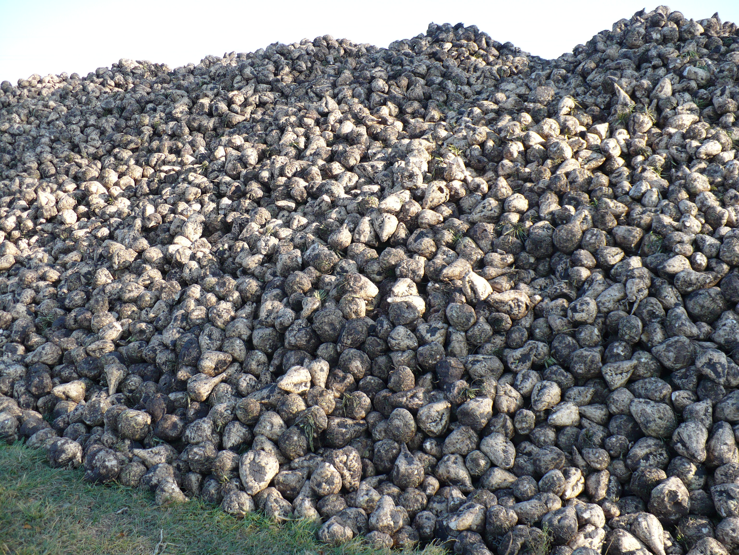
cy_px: 278
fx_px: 790
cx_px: 370
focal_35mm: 37
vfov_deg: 38.7
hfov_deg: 50.1
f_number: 2.8
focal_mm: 6.1
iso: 100
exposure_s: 1/250
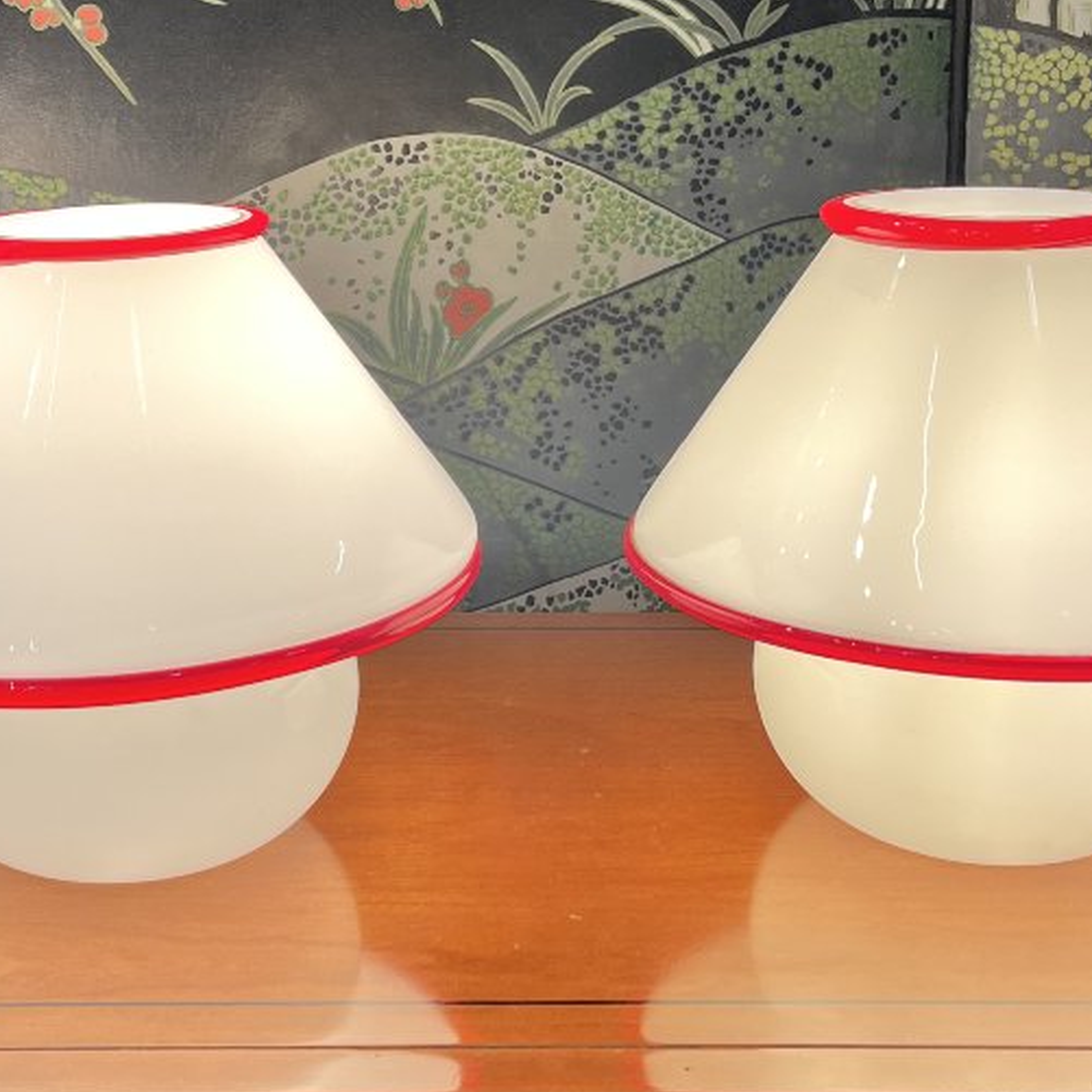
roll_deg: +0.4
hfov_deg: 31.0
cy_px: 244
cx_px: 466
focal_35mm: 55
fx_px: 1963
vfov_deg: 30.5
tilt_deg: -8.6
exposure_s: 1/100
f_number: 1.6
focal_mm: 5.1
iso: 40
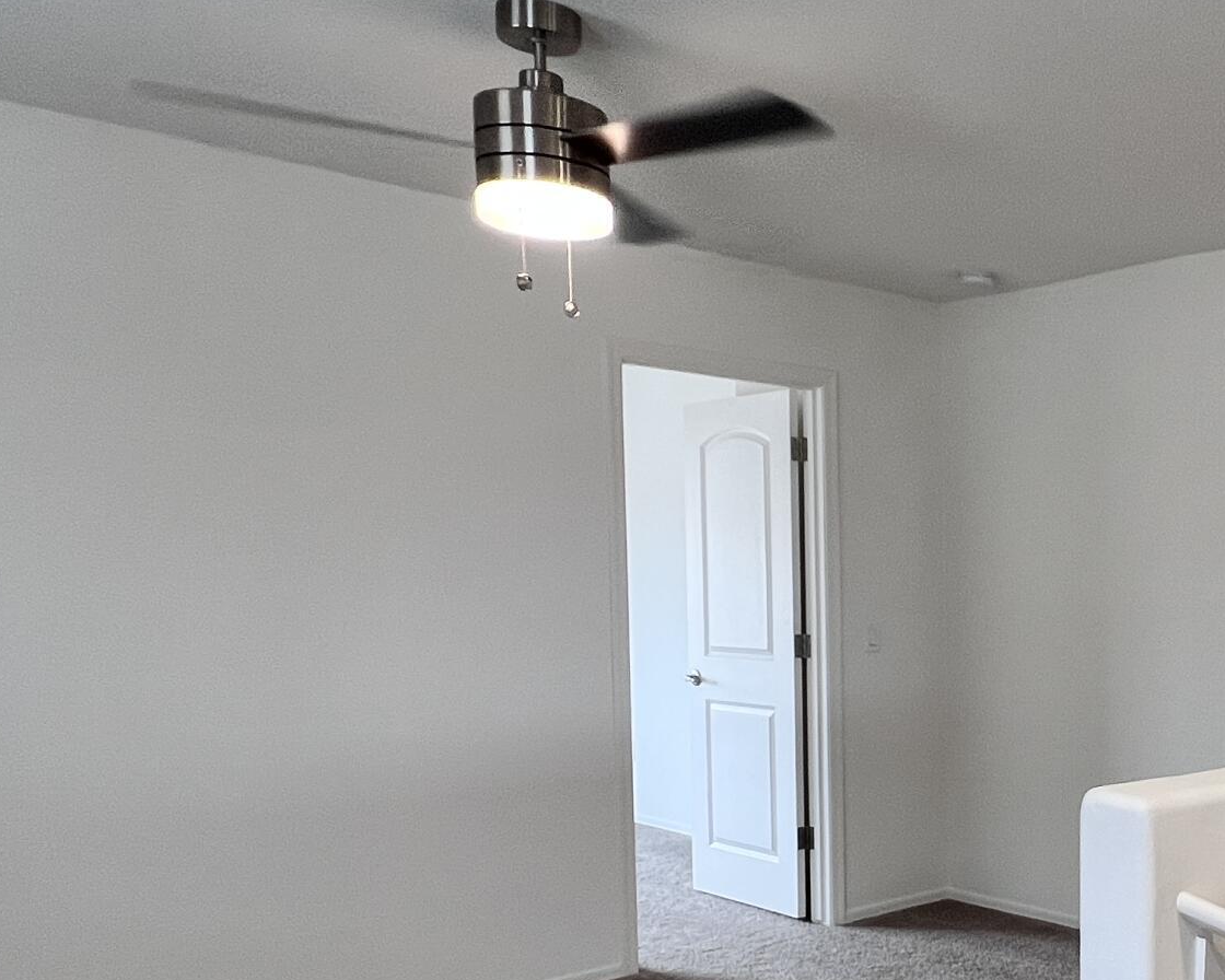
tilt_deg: -5.6
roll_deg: -0.2
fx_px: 1233
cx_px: 1205
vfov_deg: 42.4
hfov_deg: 45.3
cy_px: 695
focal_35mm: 34
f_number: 1.8
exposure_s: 1/120
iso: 100
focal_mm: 1.57
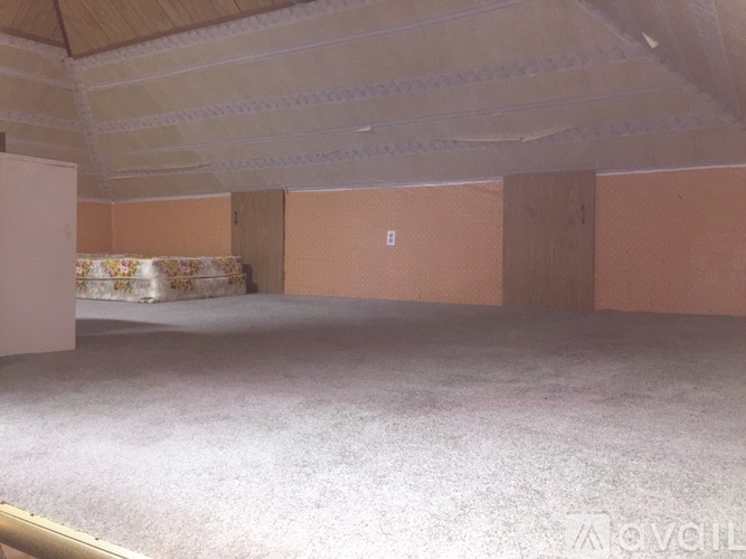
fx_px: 625
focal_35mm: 29
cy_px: 280
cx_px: 373
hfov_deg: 61.7
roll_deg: -0.3
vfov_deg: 48.2
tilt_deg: -4.3
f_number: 2.2
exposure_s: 1/16
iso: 160
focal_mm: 4.15
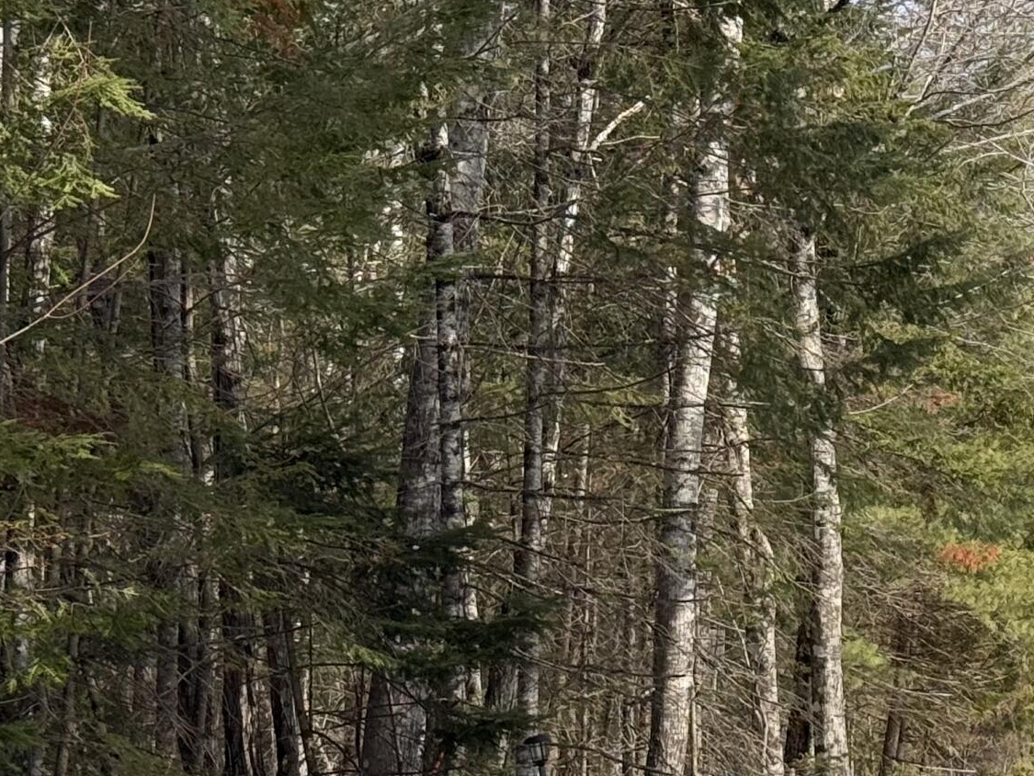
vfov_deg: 11.6
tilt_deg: +2.1
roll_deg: +0.1
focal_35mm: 128
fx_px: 3824
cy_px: 479
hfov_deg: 15.0
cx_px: 1110
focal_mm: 6.76
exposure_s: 1/3704
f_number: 1.78
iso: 100
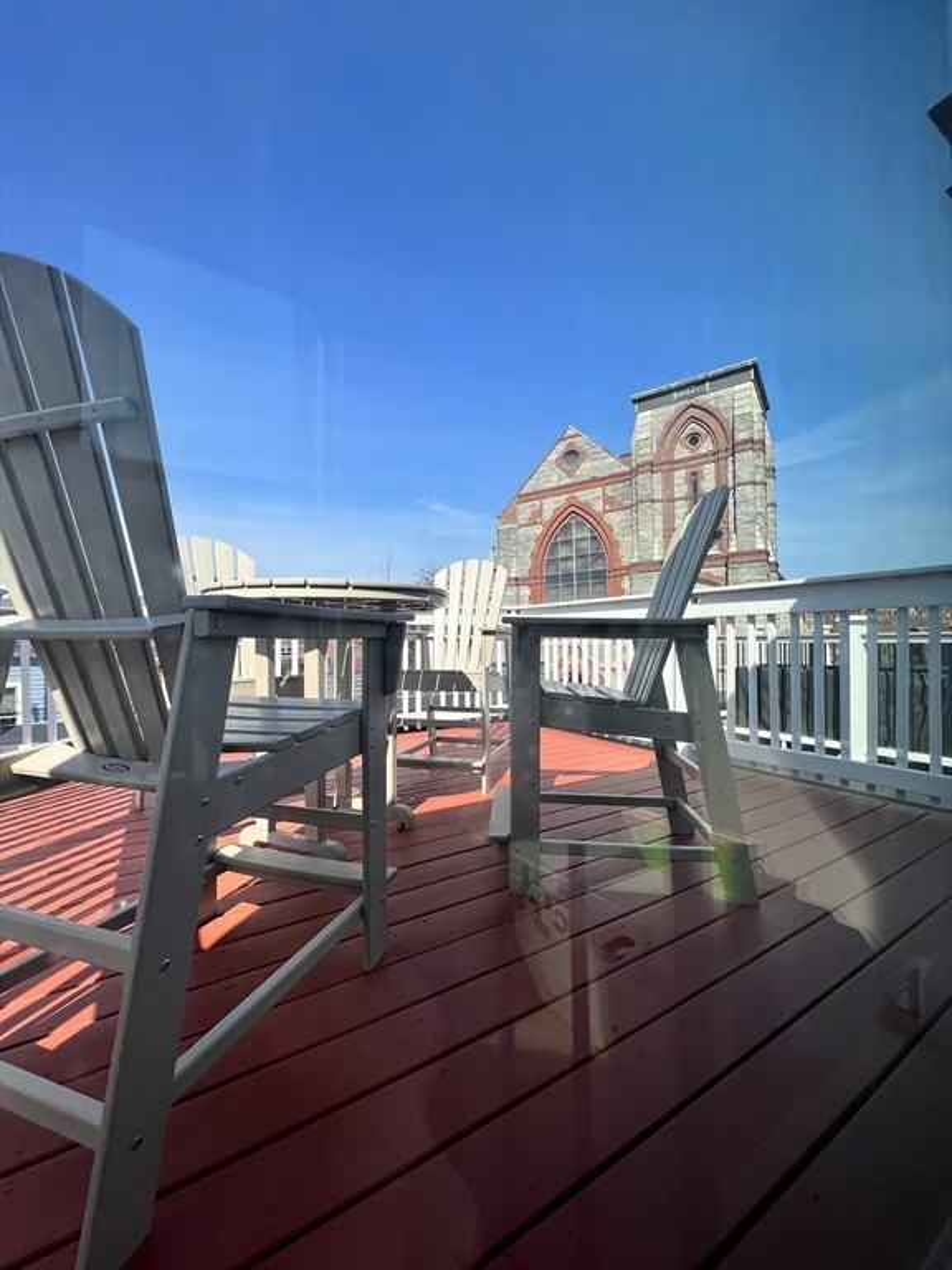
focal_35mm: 13
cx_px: 476
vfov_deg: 106.2
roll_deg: +0.8
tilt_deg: +1.8
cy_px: 635
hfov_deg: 89.9
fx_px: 477
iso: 32
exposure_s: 1/1233
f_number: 1.8
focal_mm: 1.57
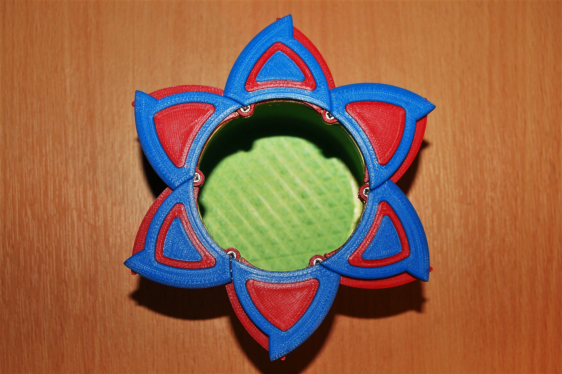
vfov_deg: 21.5
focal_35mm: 63
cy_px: 187
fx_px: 983
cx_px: 281
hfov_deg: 31.9
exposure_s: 1/60
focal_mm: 42
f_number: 5.3
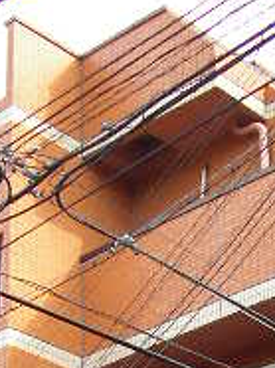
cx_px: 180
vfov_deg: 14.0
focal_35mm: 131
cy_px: 578
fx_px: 1391
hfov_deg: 11.3
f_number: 2.9
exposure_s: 1/172
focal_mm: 5.8
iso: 71
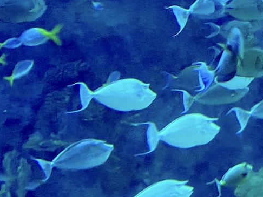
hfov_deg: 10.4
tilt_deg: -7.5
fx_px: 1444
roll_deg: -0.2
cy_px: 177
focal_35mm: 190
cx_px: 166
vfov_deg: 7.8
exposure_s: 1/30
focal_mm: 9
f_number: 2.8
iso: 1250
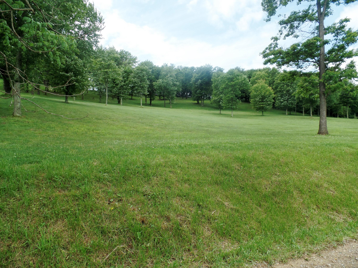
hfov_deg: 73.9
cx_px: 179
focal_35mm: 23
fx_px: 238
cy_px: 134
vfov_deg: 58.9
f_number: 3.5
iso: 80
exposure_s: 1/500
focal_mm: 4.1
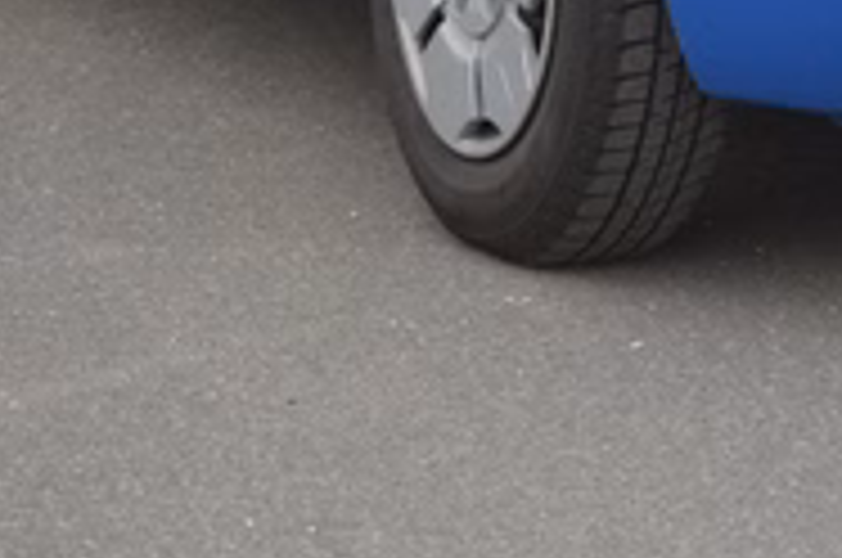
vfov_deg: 6.2
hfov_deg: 9.5
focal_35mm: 216
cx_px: 860
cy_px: -356
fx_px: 5043
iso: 100
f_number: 6.3
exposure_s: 1/160
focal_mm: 42
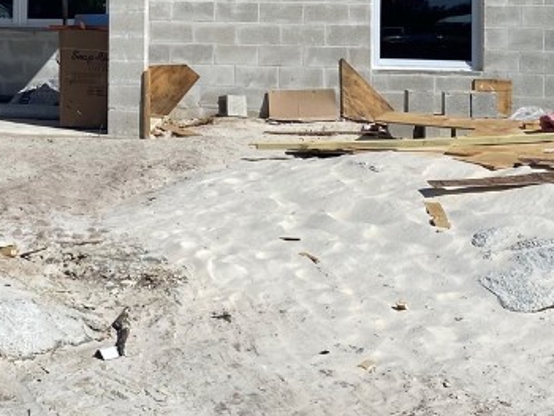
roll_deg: -0.3
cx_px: 6
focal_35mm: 76
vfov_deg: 18.8
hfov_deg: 24.5
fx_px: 1217
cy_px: -16
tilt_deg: +3.4
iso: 32
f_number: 1.8
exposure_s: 1/7194
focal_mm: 4.25
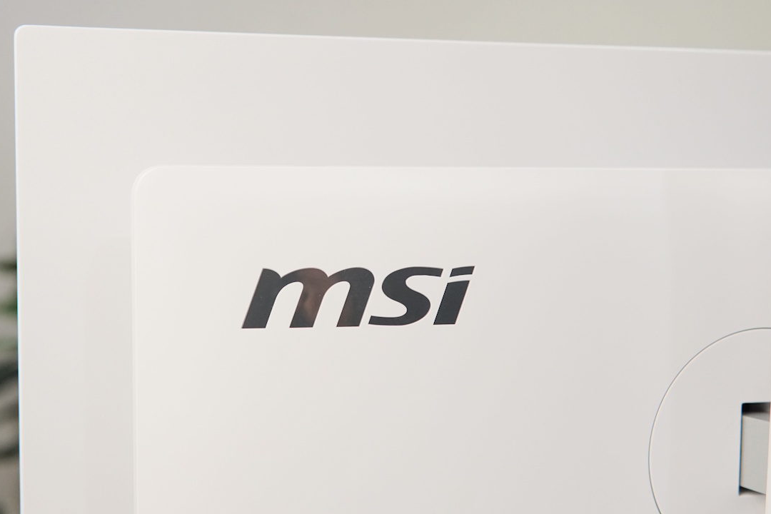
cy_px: 251
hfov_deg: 39.6
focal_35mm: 50
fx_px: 1071
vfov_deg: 27.0
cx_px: 374
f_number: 3.2
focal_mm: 30
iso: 1250
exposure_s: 1/320
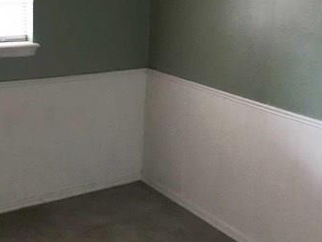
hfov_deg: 33.8
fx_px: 521
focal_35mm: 56
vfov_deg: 25.7
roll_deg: -2.2
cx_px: 90
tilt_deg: -6.1
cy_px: 52
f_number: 2.2
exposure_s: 1/24
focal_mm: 4.15
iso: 200
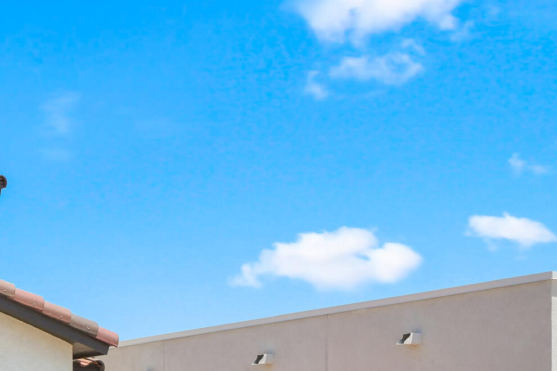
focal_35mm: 103
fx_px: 1594
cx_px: -263
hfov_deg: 17.9
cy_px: 527
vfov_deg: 12.7
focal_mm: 34
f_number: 10
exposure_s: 1/400
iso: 640
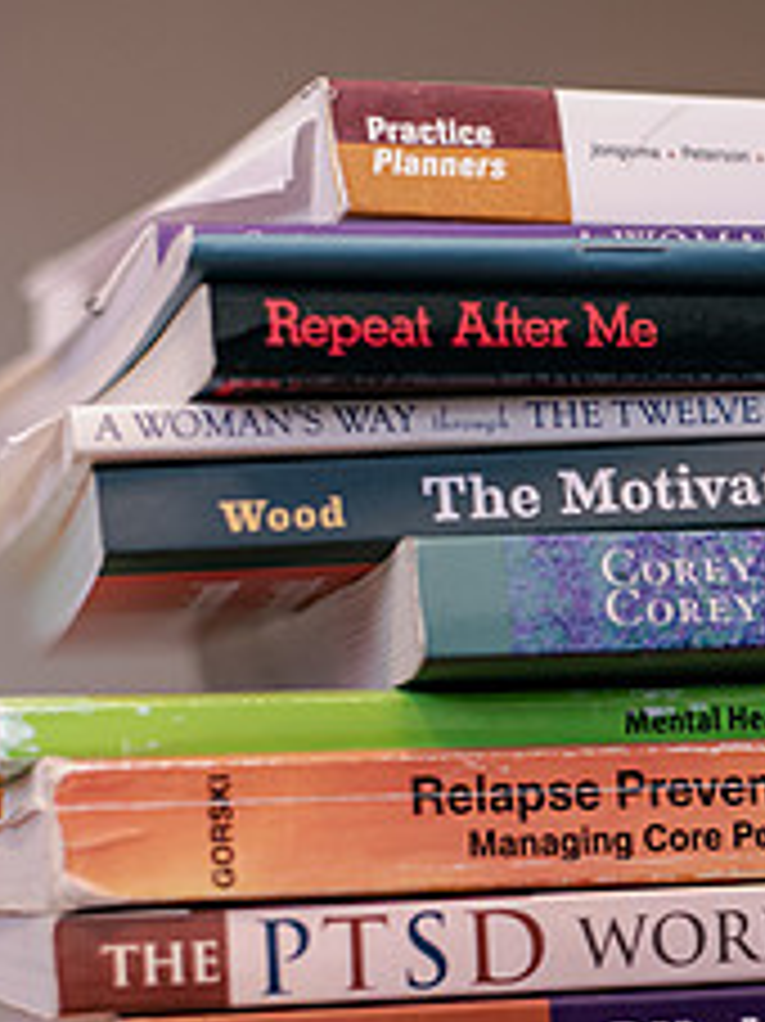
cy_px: 759
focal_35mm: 123
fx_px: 3628
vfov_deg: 16.0
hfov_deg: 11.7
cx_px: 968
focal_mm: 50
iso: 500
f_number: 2.5
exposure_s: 1/200
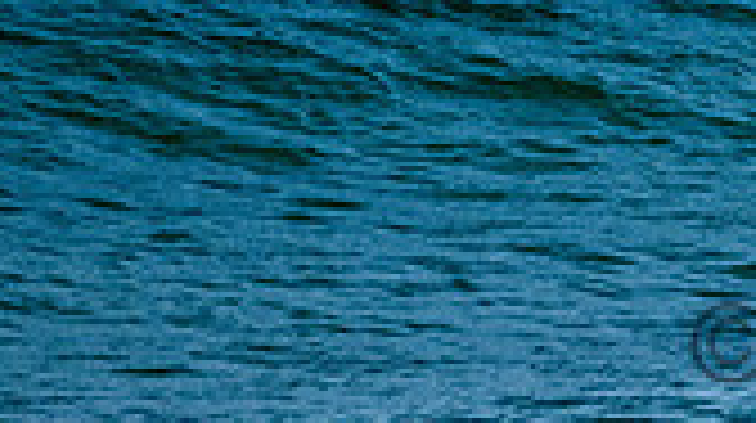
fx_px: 57980
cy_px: -403
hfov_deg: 0.7
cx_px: 1040
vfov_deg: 0.4
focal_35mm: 2896
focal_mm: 800
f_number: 11
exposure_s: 1/2000
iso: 3600
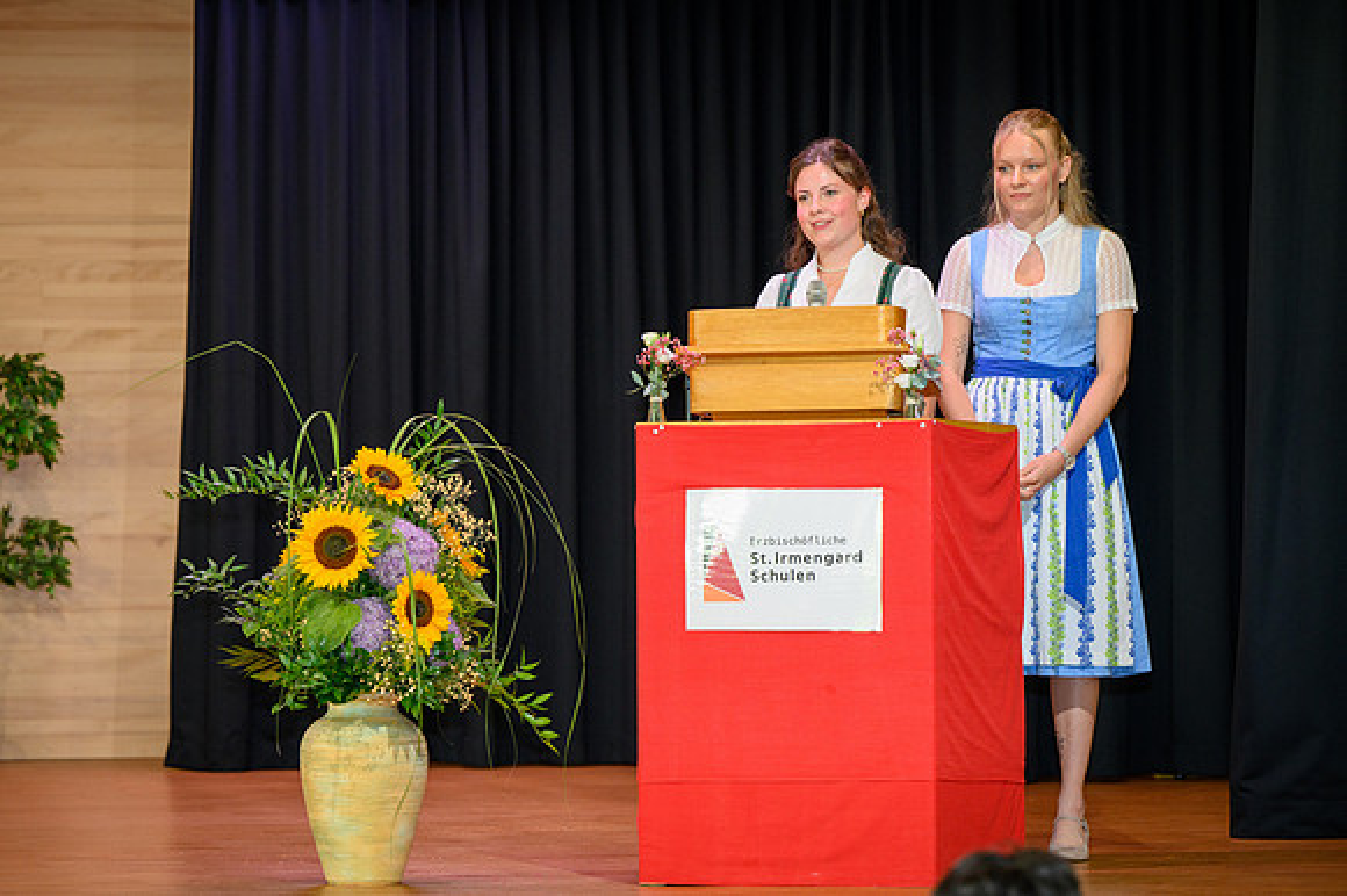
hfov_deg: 15.8
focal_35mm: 130
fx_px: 4861
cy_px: 448
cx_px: 674
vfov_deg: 10.5
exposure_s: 1/200
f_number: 5
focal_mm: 130
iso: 2000
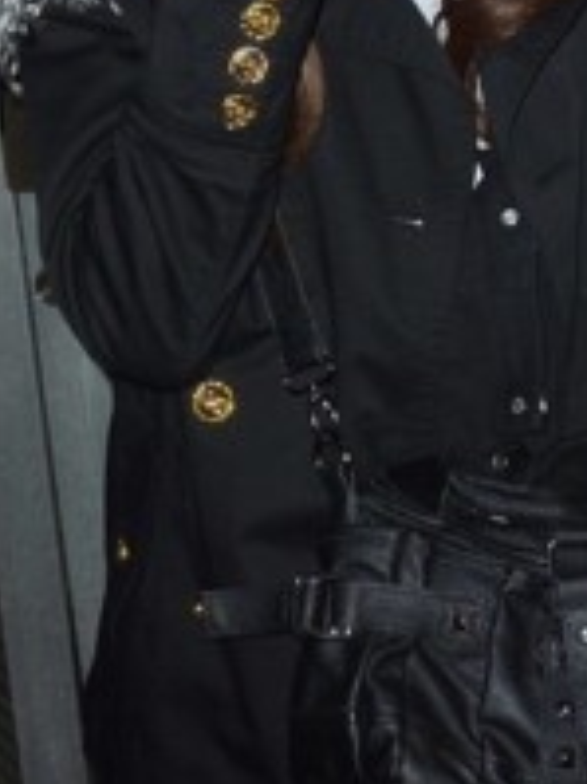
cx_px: 343
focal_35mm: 95
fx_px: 2150
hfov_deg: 15.5
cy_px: 71
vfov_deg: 20.2
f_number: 3.7
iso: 125
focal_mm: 6.9
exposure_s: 1/125
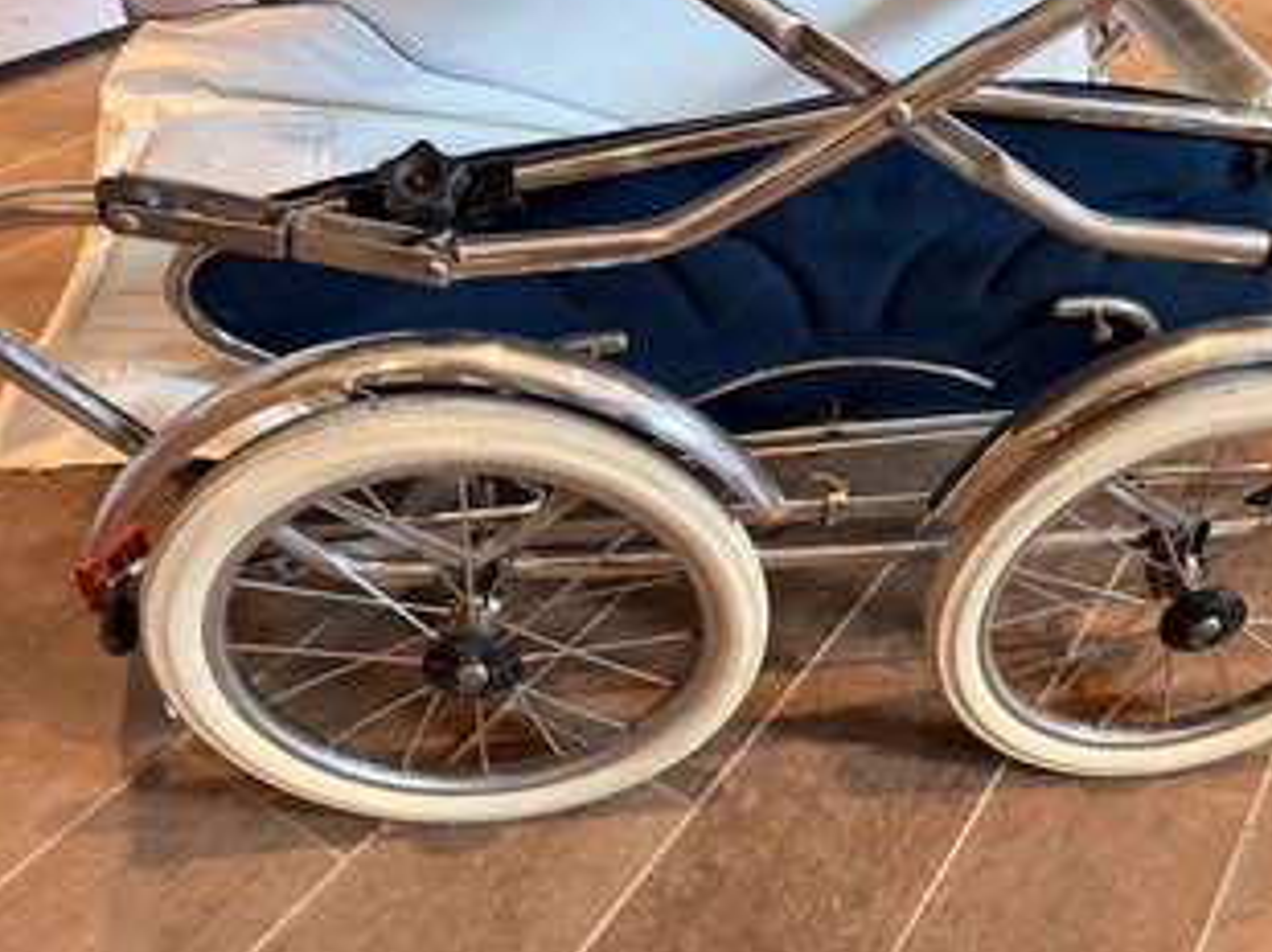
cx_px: 817
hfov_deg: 57.5
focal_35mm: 31
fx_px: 1138
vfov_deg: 45.2
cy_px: 550
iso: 500
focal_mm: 6.76
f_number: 1.78
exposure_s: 1/60
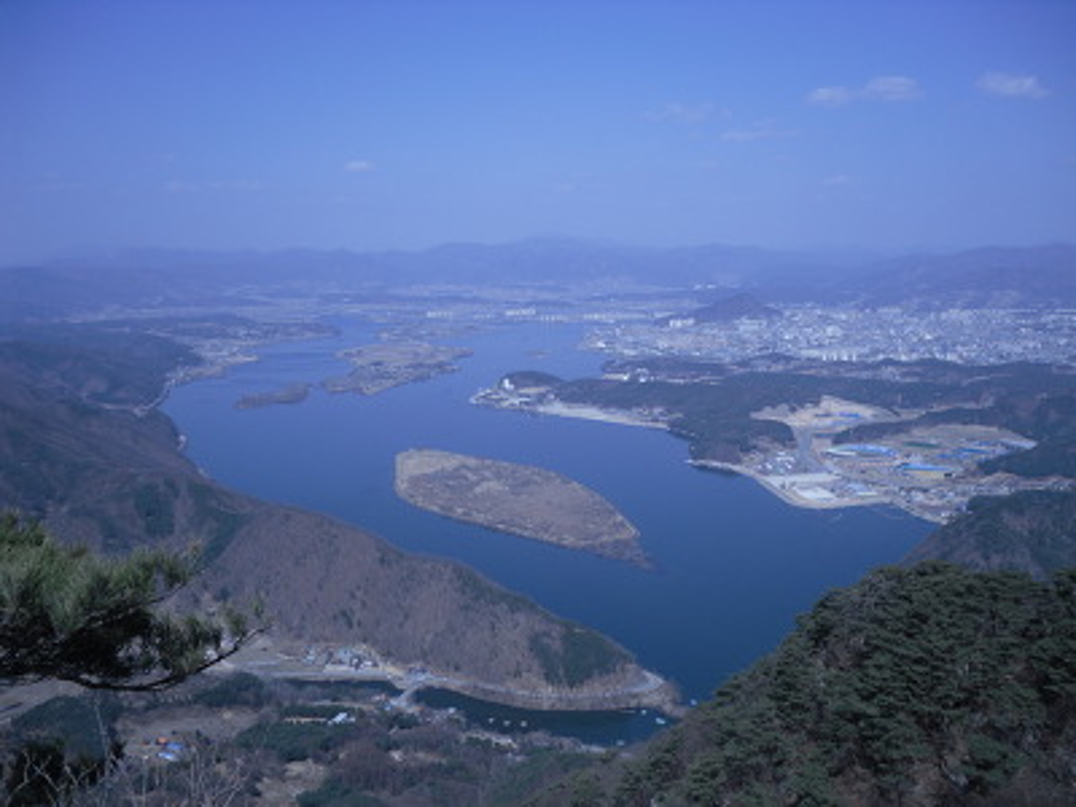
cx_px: 538
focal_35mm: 35
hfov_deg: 52.6
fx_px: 1088
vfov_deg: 40.7
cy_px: 404
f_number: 7.6
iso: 80
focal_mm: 6.3
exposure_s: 1/279
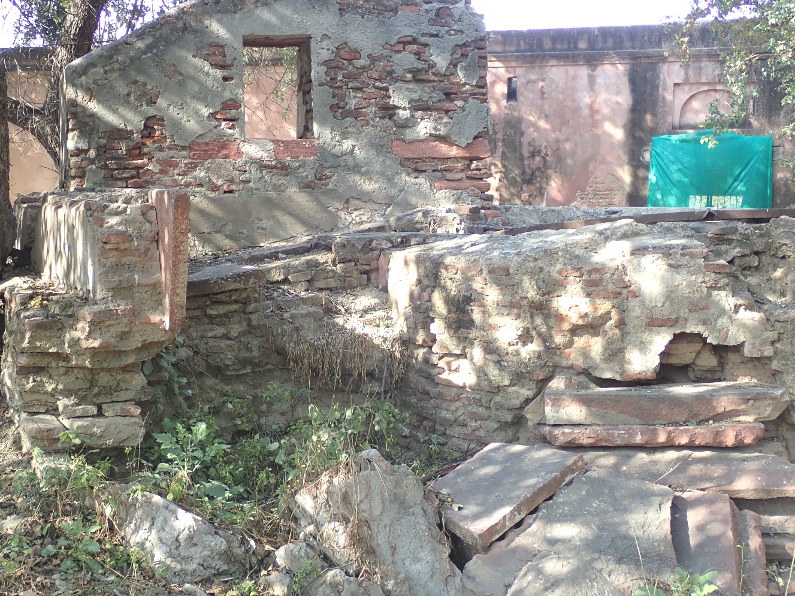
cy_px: 285
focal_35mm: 52
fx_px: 1194
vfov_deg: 28.0
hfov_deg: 36.8
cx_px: 381
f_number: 3.1
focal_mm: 8.41
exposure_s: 1/100
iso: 125
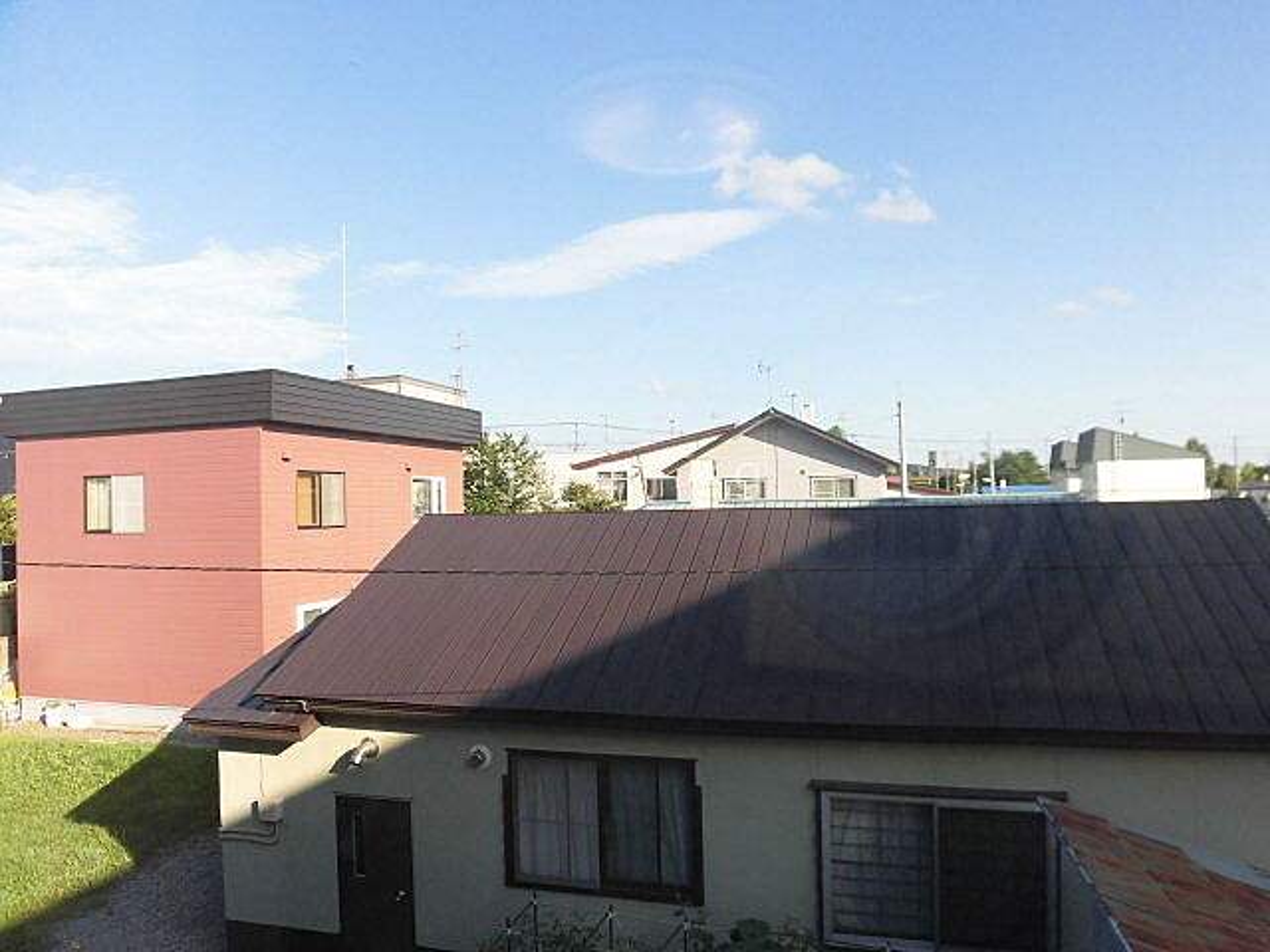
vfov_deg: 56.8
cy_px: 476
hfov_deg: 71.6
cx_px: 635
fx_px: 881
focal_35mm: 24
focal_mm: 4.3
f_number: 3.1
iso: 100
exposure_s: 1/640
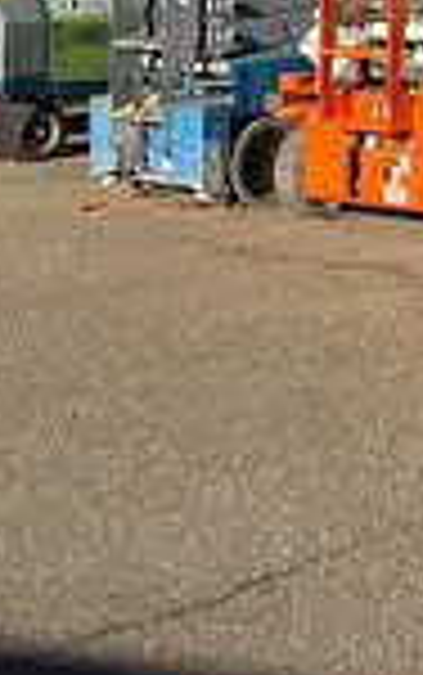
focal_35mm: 135
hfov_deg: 9.0
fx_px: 2485
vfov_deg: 14.4
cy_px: -344
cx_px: 914
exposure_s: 1/5076
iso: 50
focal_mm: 5.1
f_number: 1.6
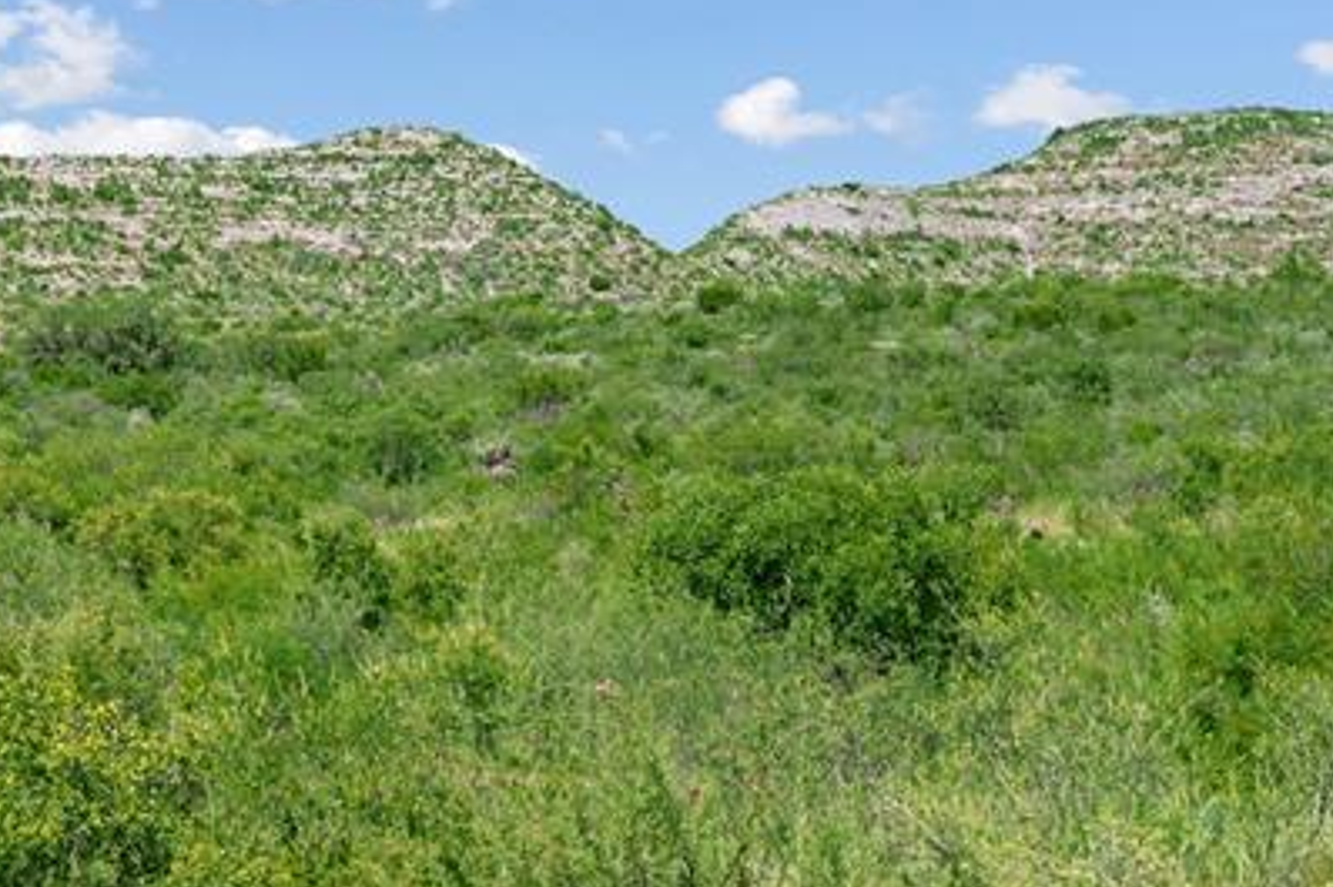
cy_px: 268
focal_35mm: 121
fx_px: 4478
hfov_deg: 16.9
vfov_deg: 11.3
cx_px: 489
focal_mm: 47
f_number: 11
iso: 64
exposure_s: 1/125
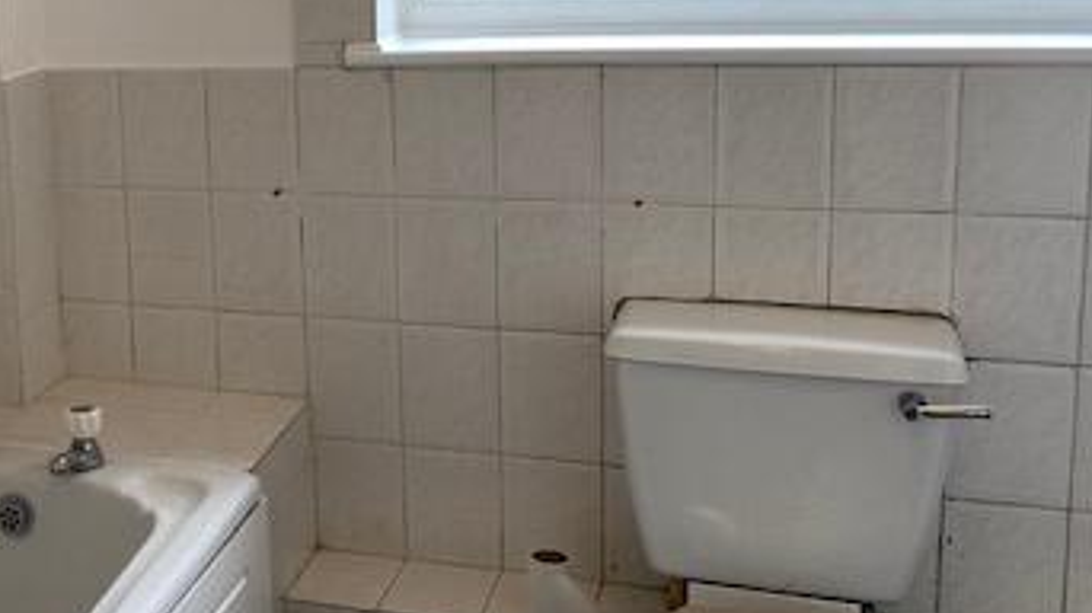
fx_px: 1534
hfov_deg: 37.1
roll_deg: +2.6
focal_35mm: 53
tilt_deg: -9.9
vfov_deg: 22.4
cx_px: 147
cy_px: 140
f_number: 1.8
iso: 40
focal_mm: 4.25
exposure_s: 1/100
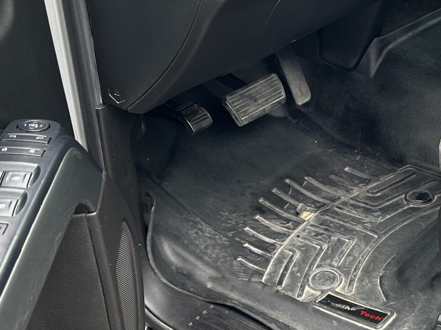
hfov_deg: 27.1
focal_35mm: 69
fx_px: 879
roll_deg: -2.9
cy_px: 93
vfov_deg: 21.2
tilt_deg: -23.5
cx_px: 406
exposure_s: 1/121
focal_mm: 5.7
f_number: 1.5
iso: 64
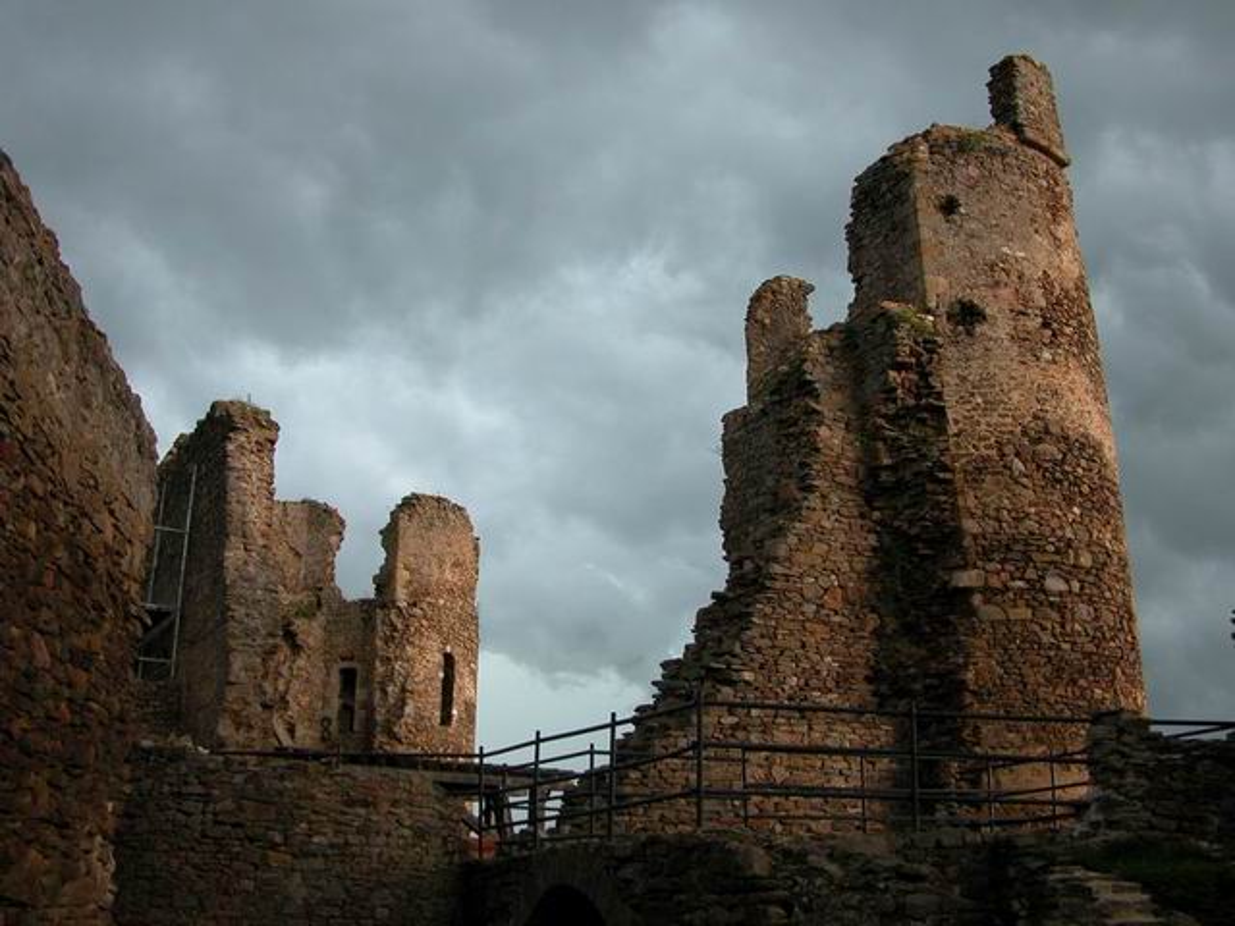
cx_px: 618
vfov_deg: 40.7
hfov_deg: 52.6
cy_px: 463
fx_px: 1249
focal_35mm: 35
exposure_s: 1/25.9
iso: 100
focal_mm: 8.9
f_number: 2.8
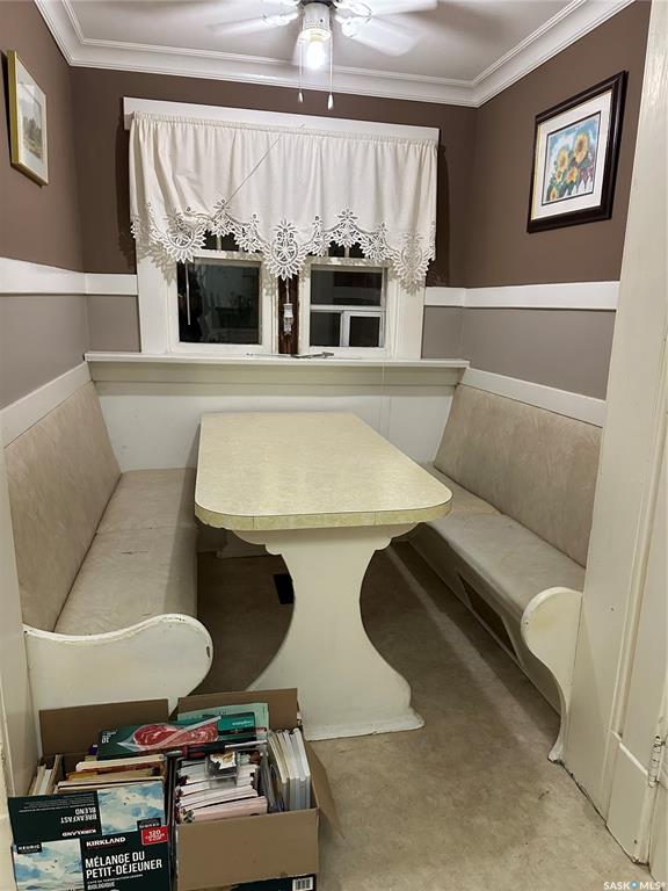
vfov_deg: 71.6
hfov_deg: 56.8
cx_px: 334
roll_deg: -1.1
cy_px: 446
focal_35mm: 24
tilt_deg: -12.4
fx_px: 618
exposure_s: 1/60
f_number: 1.78
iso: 640
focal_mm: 6.86
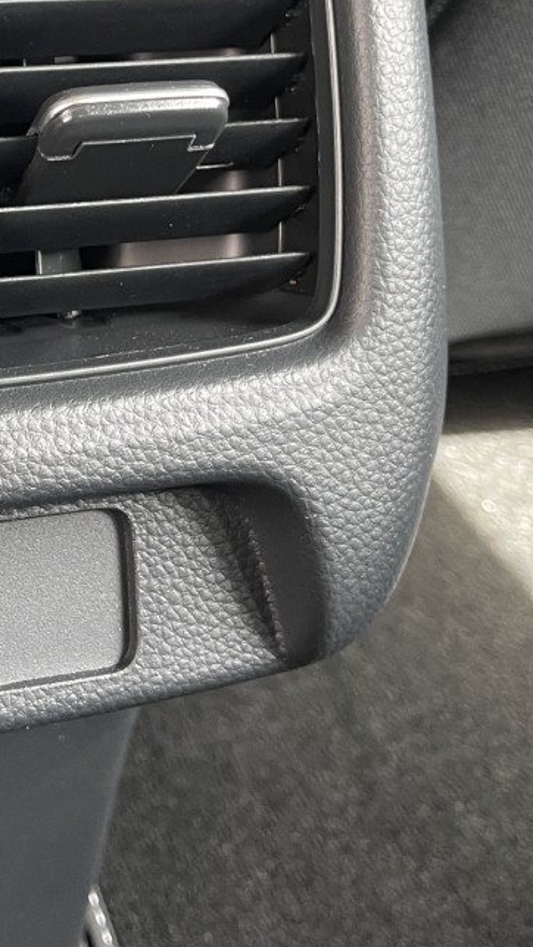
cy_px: 172
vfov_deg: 33.2
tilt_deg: -32.2
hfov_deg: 18.7
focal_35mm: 61
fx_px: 1532
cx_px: -109
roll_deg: -6.3
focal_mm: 5.1
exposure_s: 1/80
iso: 125
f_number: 1.6
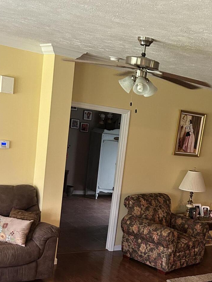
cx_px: 175
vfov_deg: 34.0
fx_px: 449
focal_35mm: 55
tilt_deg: -13.4
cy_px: 221
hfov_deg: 26.0
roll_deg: -10.5
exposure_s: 1/60
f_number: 1.5
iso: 500
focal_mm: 5.7
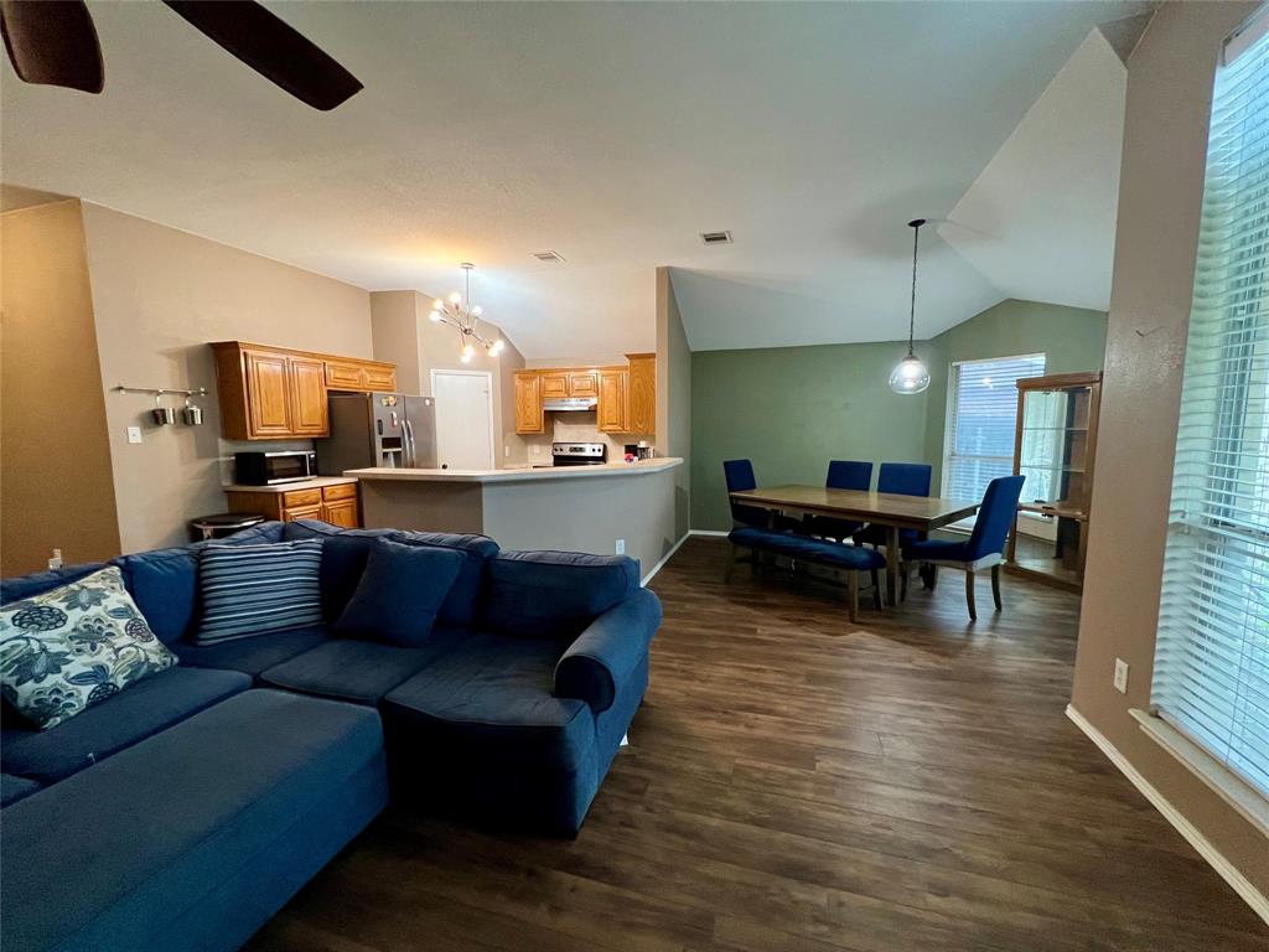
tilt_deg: -5.4
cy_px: 476
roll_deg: +0.5
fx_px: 477
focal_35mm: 13
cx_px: 634
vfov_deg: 89.9
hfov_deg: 106.2
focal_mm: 1.57
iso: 400
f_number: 1.8
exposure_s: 1/60
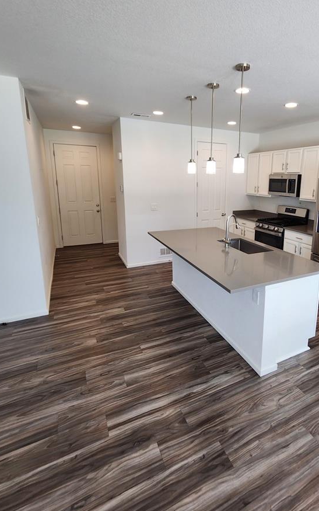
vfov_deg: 94.1
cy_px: 231
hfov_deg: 66.4
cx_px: 210
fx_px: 236
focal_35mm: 17
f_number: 2.2
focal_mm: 2.2
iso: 80
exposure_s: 1/60
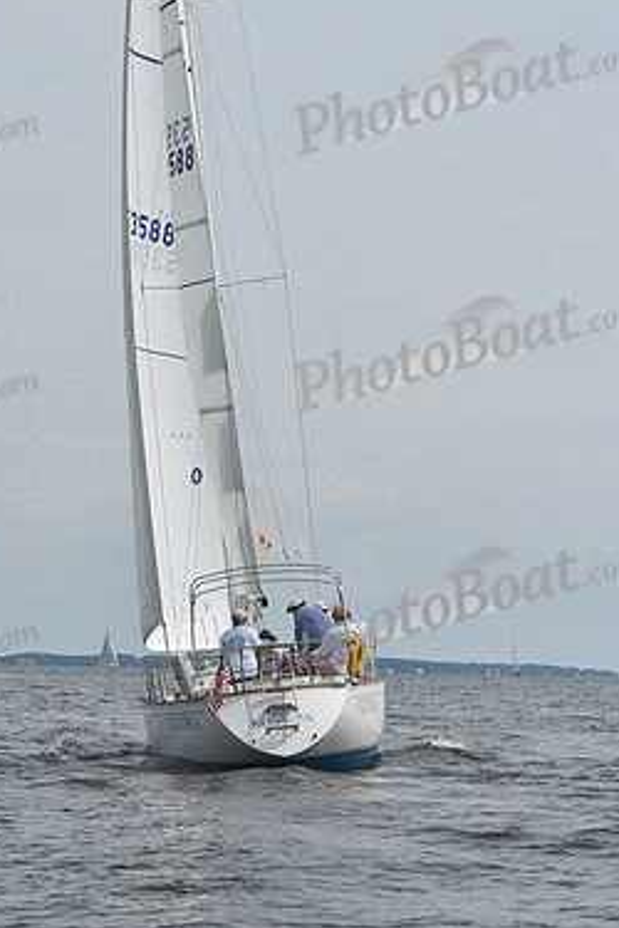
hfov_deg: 11.8
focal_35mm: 116
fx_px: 2992
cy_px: 255
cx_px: 167
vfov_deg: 17.6
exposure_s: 1/1250
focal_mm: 75
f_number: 10
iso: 320
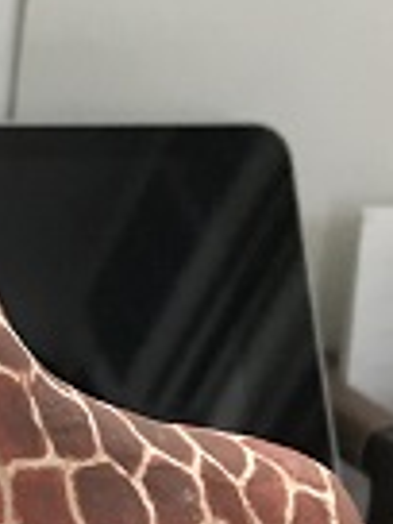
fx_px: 1892
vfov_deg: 15.6
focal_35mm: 125
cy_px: 441
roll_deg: -4.8
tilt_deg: -17.9
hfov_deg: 11.5
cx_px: -116
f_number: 1.8
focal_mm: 3.99
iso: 100
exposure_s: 1/15
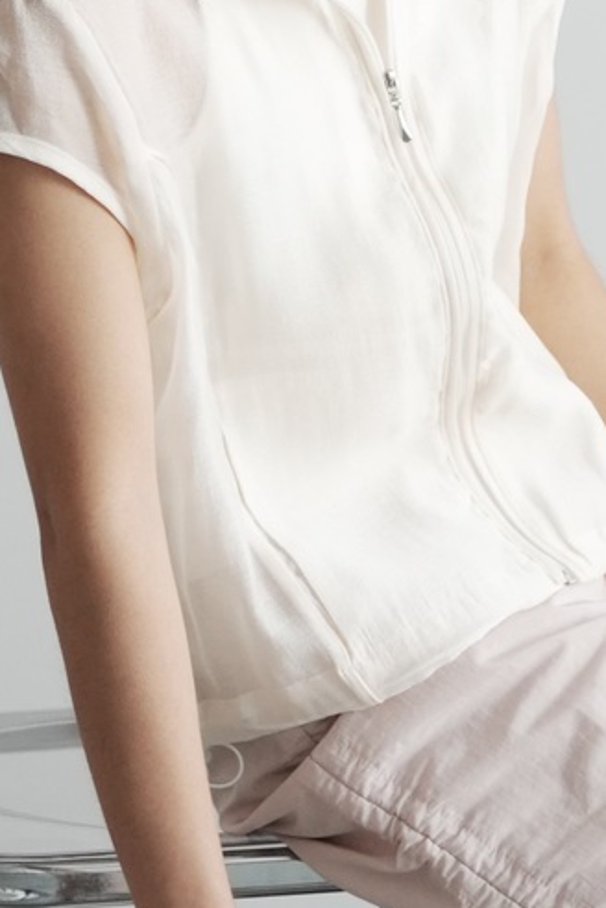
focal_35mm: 256
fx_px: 6466
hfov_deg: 5.4
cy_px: -235
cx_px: 532
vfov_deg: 7.9
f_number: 2
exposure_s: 1/640
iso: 320
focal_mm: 35
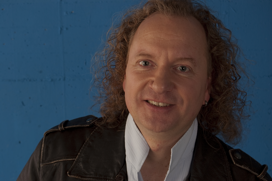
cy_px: 90
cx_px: 136
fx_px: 623
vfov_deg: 16.5
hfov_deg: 24.6
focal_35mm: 82
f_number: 11
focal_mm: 55
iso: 200
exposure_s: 1/125
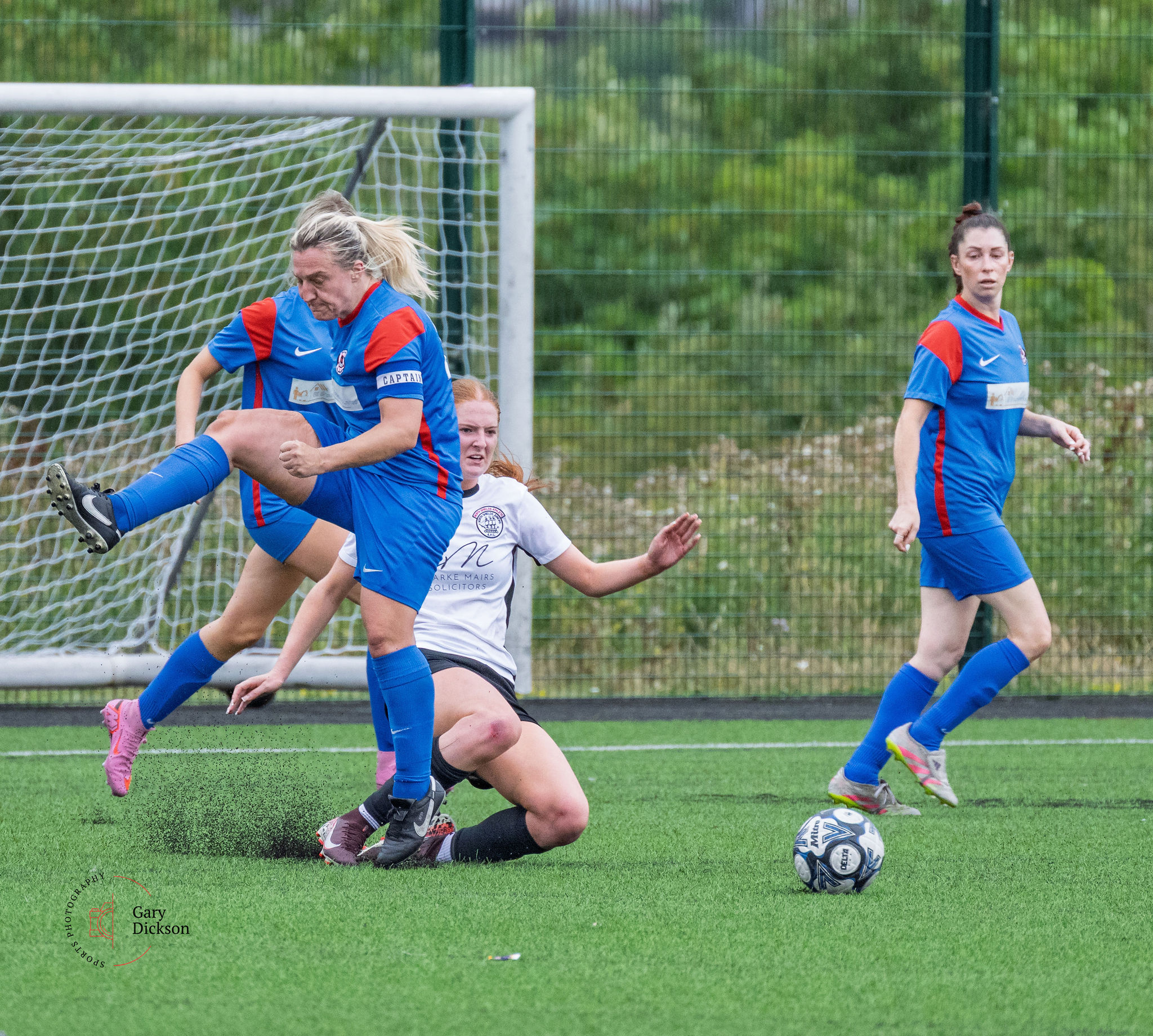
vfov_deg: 1.8
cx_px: 483
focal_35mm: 902
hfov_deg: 2.0
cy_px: 341
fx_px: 32321
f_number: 5.6
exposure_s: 1/1250
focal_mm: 400
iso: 1600
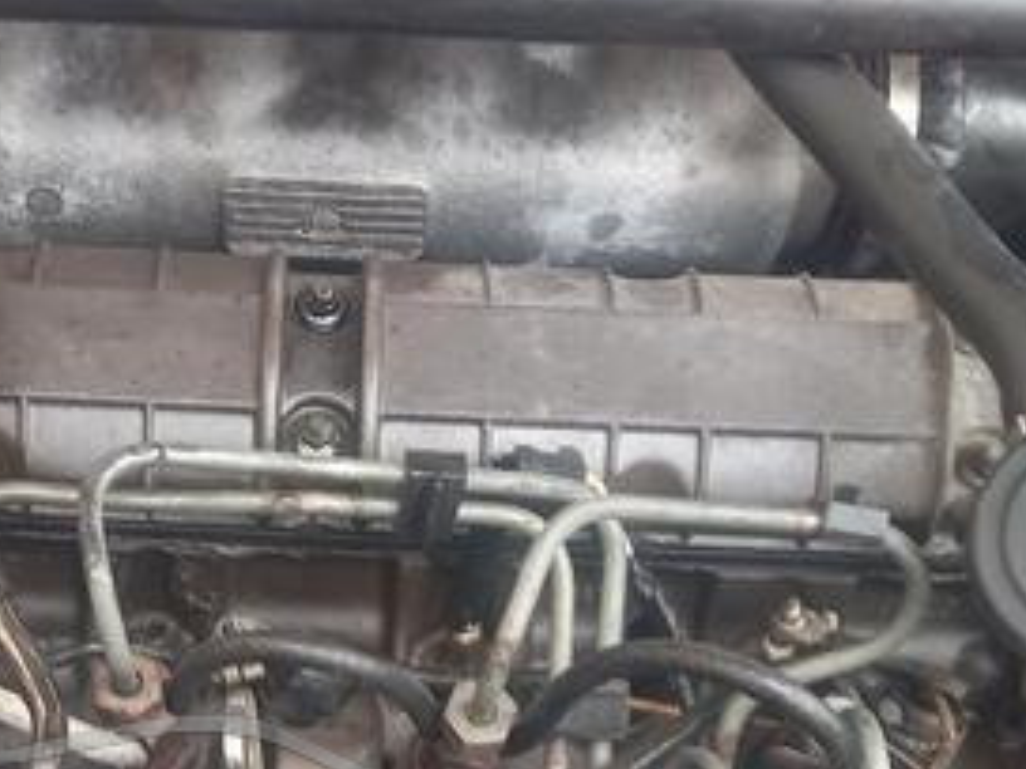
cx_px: 264
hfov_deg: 31.6
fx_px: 1778
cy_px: 790
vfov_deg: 23.3
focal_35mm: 60
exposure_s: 1/50
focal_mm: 4.6
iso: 40
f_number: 2
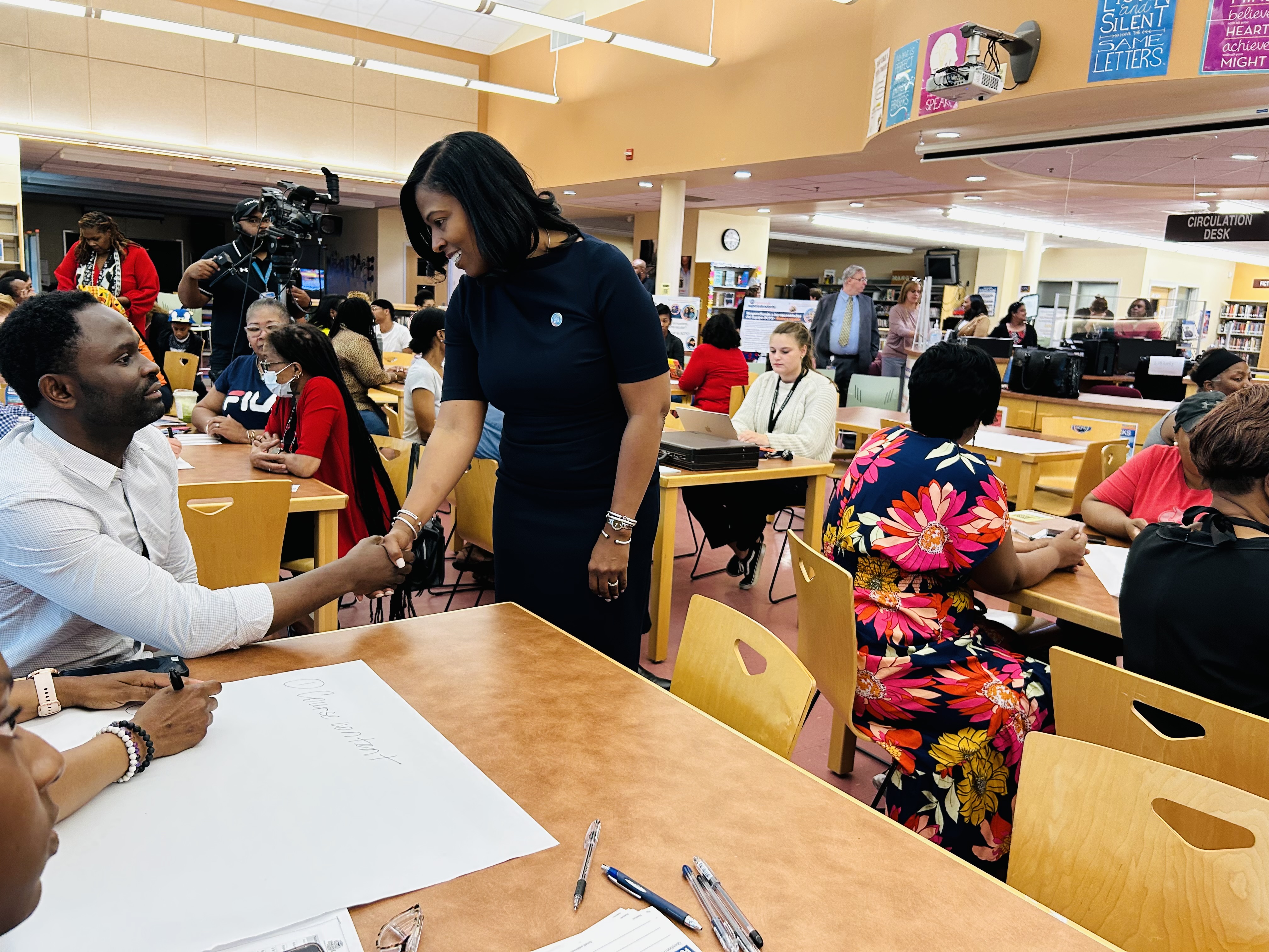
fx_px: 953
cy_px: 476
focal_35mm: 26
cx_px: 634
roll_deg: -2.5
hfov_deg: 67.3
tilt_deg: -10.8
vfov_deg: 53.1
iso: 160
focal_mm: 5.7
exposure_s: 1/60
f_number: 1.5
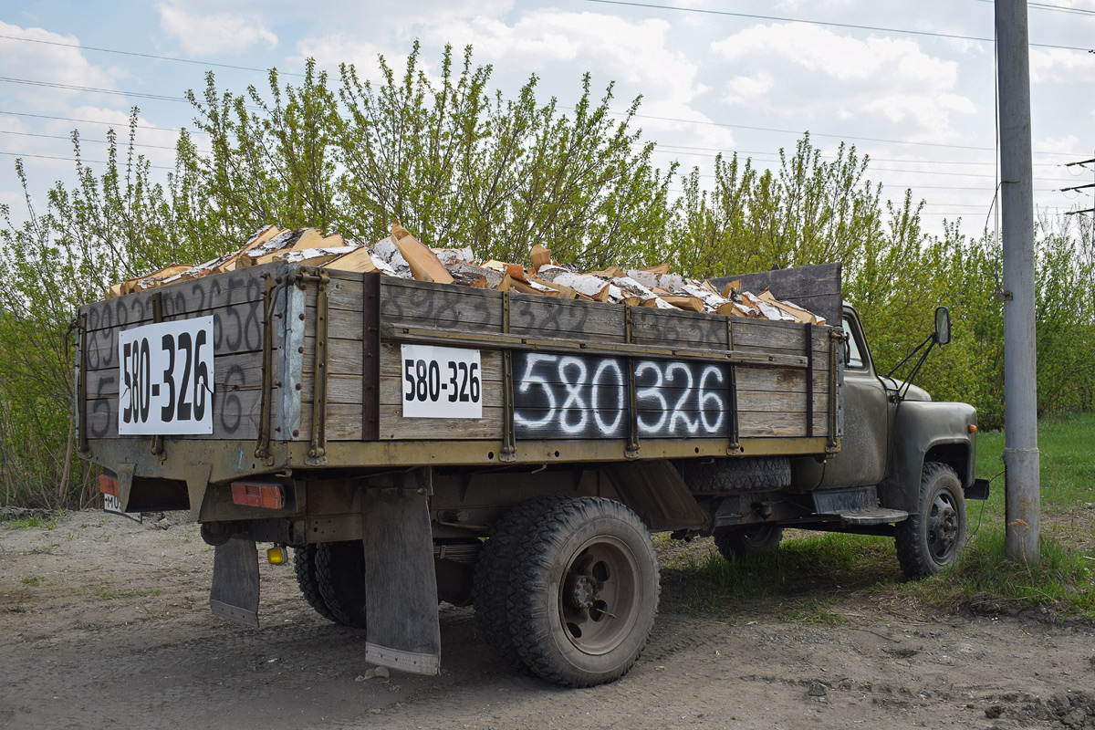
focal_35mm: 33
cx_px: 548
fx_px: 1004
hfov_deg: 57.2
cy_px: 365
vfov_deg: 40.0
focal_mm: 22
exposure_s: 1/1000
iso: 400
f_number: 6.3
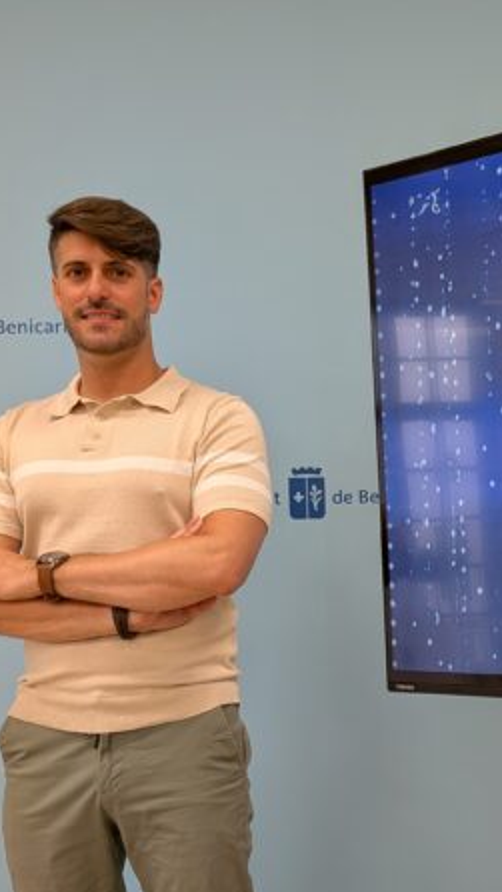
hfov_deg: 25.5
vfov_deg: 45.1
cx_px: 472
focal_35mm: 45
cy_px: 554
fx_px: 1064
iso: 37
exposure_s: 1/33.3
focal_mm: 4.53
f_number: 1.7
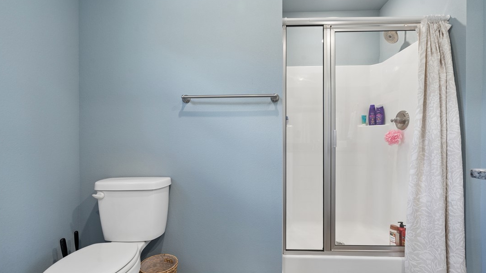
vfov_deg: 63.7
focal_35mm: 17
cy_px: 151
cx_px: 241
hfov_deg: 95.9
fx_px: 219
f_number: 8
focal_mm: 16
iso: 800
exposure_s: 1/30
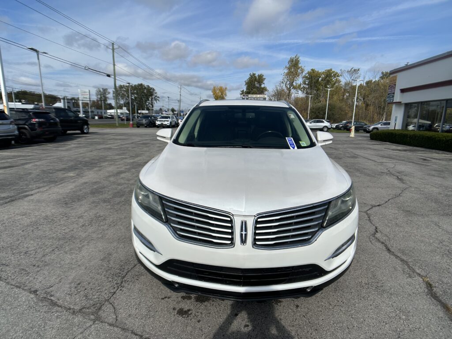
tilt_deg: -11.6
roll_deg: -1.3
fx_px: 339
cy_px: 170
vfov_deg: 53.1
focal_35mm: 26
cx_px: 226
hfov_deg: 67.3
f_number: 1.5
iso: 50
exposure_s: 1/6993
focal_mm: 5.7
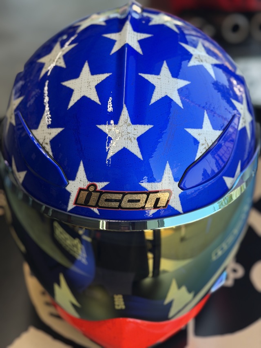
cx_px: 130
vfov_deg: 39.7
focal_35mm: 48
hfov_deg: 30.3
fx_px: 482
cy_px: 174
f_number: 1.78
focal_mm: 6.76
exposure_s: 1/177
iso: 80
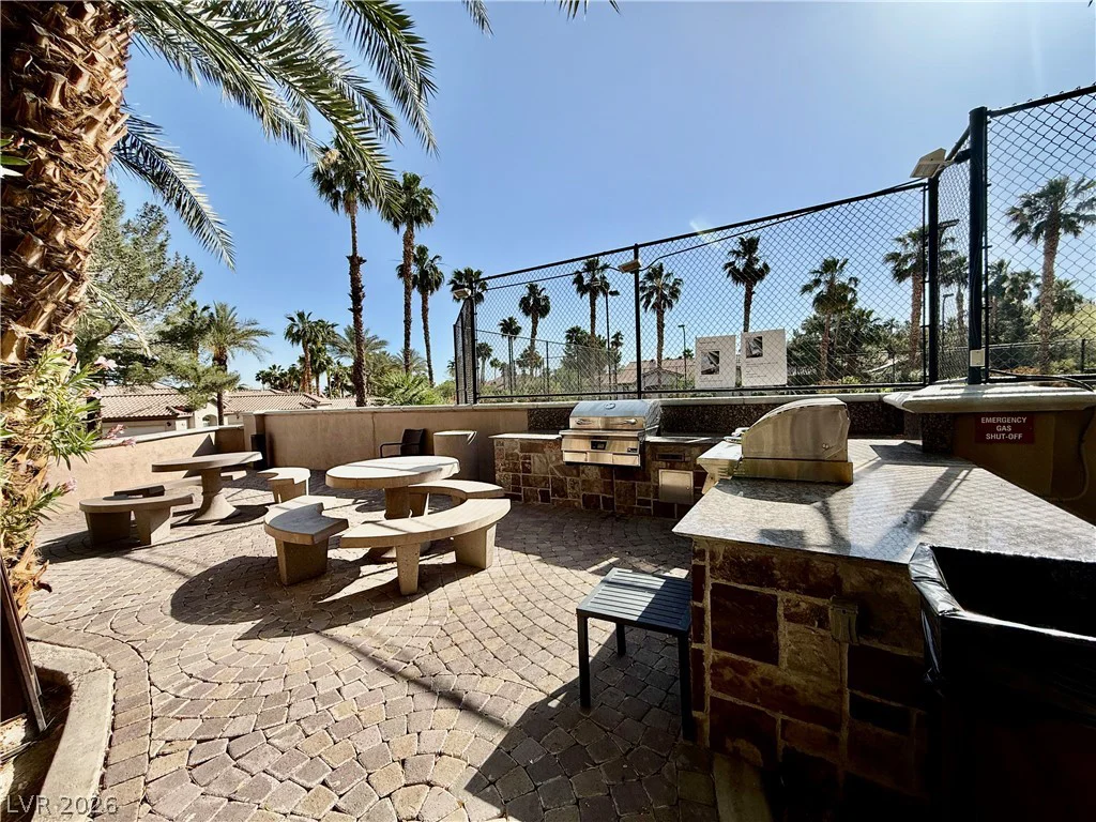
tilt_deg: -2.0
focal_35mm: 14
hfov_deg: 102.1
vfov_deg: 85.7
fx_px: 443
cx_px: 548
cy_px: 411
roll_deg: +2.3
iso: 50
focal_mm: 2.22
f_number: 2.2
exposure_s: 1/2165
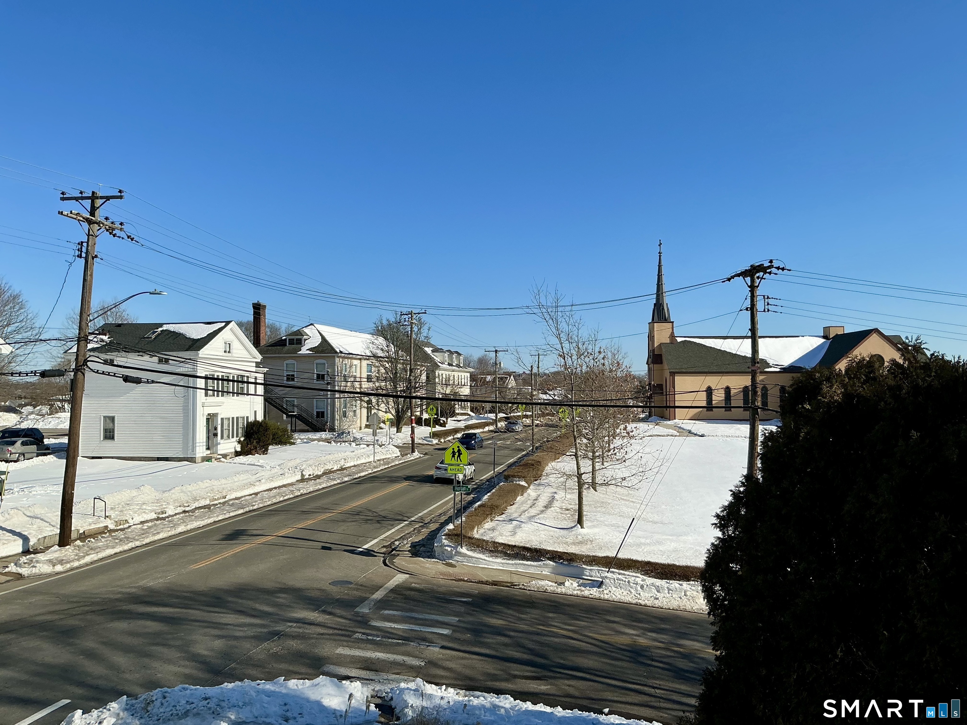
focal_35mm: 28
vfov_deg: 49.7
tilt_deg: +2.3
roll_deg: +0.2
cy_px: 362
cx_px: 484
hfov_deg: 63.4
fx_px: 782
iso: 25
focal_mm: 3
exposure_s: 1/3125
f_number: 1.8
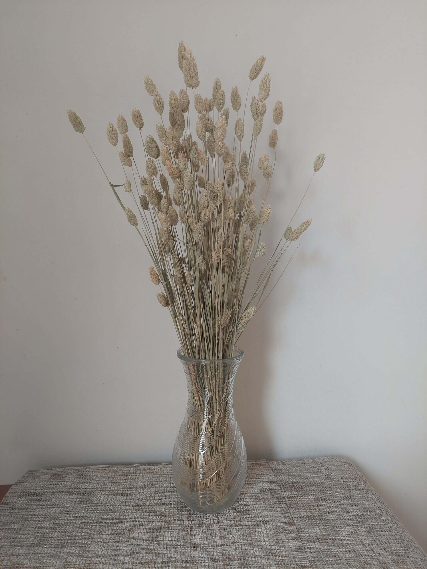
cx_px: 214
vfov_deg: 71.6
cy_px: 284
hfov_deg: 56.8
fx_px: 395
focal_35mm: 24
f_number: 1.8
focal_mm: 5.23
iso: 80
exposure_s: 1/24
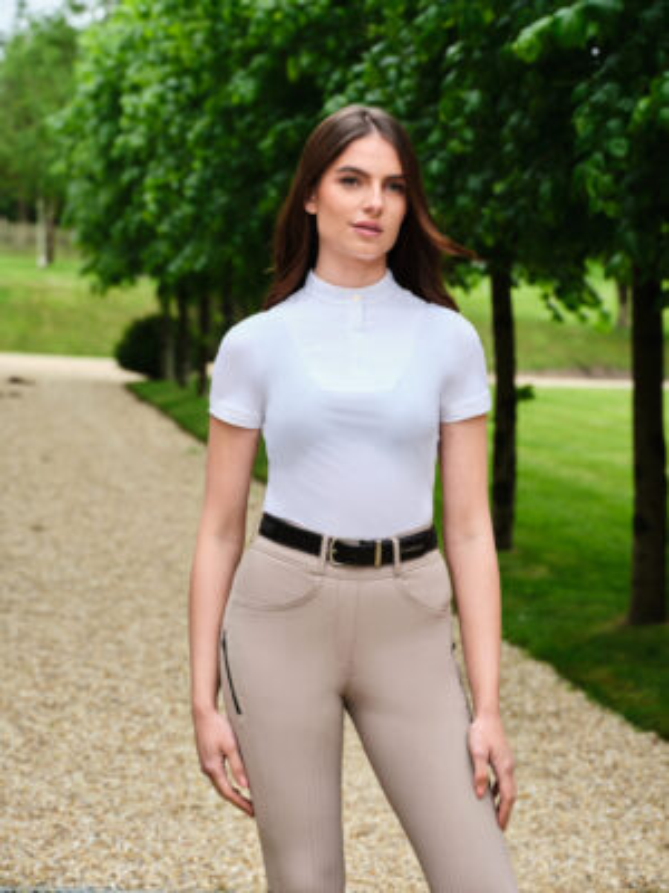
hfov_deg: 18.7
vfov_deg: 24.7
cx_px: 334
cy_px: 446
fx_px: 2036
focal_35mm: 79
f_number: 6.4
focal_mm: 100
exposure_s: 1/125
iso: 200
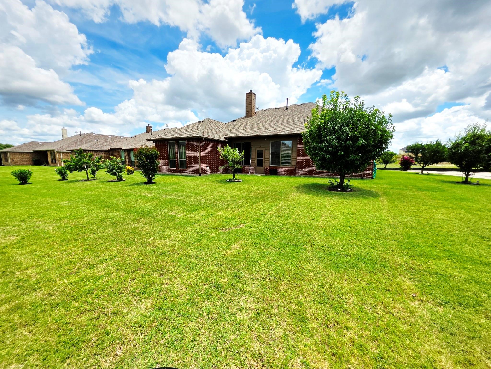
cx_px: 246
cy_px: 184
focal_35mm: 13
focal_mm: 2.2
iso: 40
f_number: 1.9
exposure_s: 1/3255
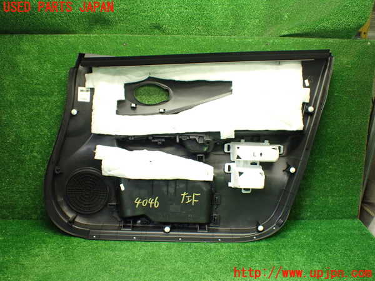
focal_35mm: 30
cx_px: 188
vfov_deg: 46.8
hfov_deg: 60.0
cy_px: 140
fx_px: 325
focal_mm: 5.4
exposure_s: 1/125
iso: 800
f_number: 2.3
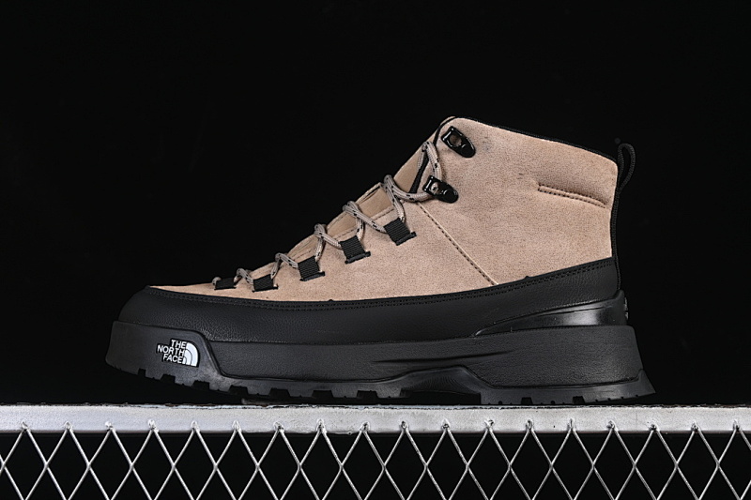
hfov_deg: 27.0
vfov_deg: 18.2
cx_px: 376
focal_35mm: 75
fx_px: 1564
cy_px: 250
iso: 160
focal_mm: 50
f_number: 7.1
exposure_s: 1/60
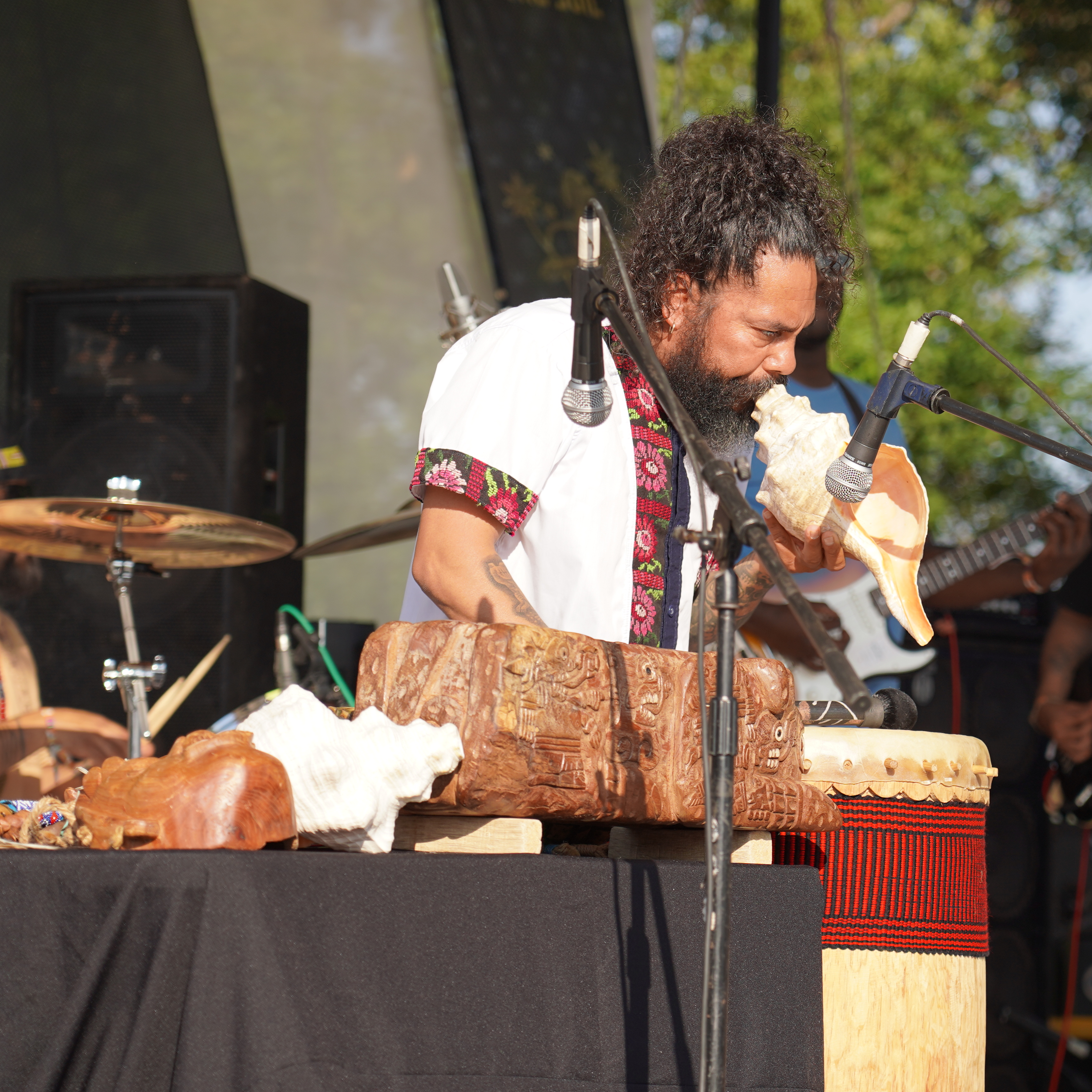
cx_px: 684
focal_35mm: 151
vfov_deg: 11.6
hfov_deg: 11.6
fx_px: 5389
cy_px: 522
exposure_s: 1/400
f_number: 4.5
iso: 100
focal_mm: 105
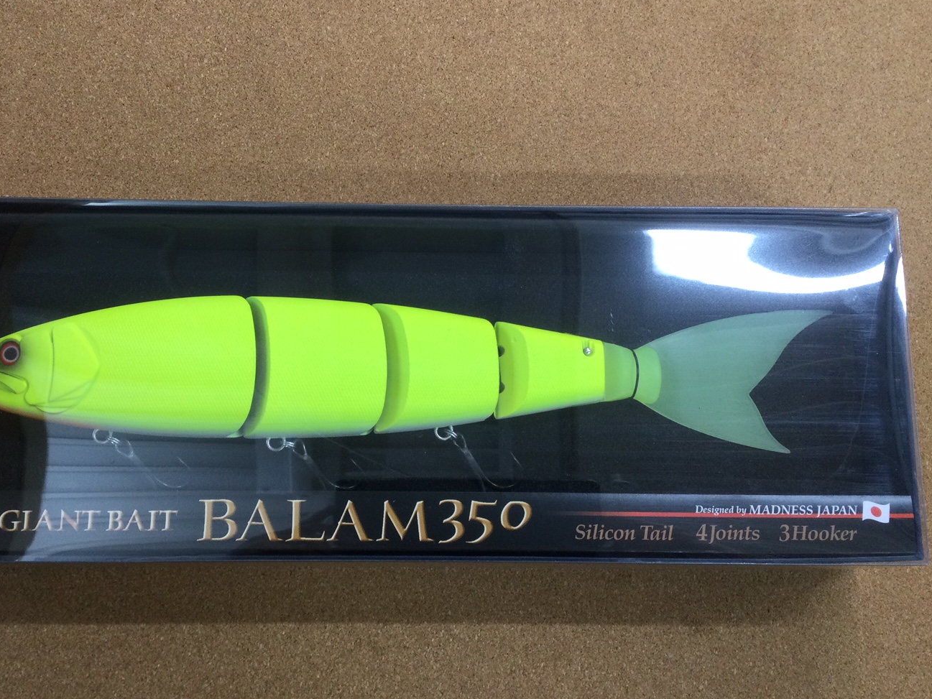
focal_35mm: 39
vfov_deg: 36.8
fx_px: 1050
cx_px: 377
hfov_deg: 47.6
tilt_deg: -80.1
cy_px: 356
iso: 50
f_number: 2.4
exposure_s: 1/30
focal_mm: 3.3
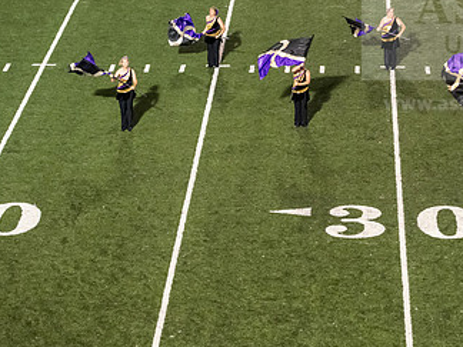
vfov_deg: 10.0
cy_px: 134
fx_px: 1980
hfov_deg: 13.3
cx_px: 319
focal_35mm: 148
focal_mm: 86
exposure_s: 1/500
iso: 5000
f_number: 3.2
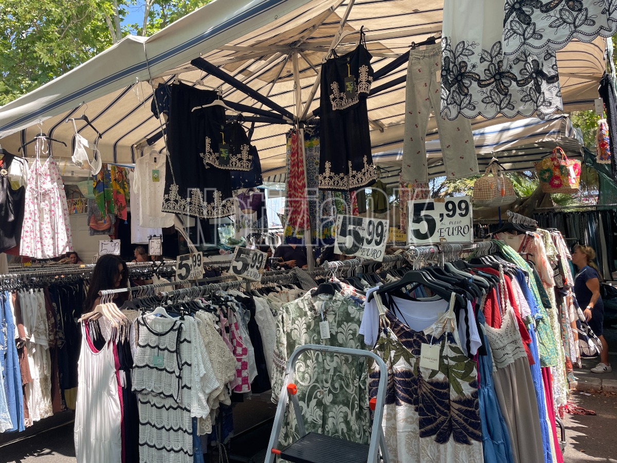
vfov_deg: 53.1
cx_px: 308
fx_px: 463
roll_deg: +1.1
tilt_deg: -0.2
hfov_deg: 67.3
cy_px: 232
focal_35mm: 26
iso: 32
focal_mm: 4.2
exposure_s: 1/493
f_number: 1.6
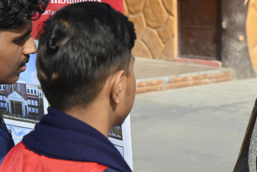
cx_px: 182
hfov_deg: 18.0
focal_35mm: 113
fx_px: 807
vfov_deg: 12.1
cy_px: 95
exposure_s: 1/320
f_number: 6.3
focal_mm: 52
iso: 100
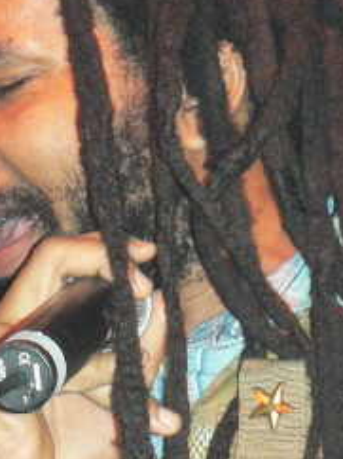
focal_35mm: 268
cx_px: 23
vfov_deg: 7.4
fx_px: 3547
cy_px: 345
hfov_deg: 5.5
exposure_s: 1/60
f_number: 3.2
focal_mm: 18.6
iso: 400
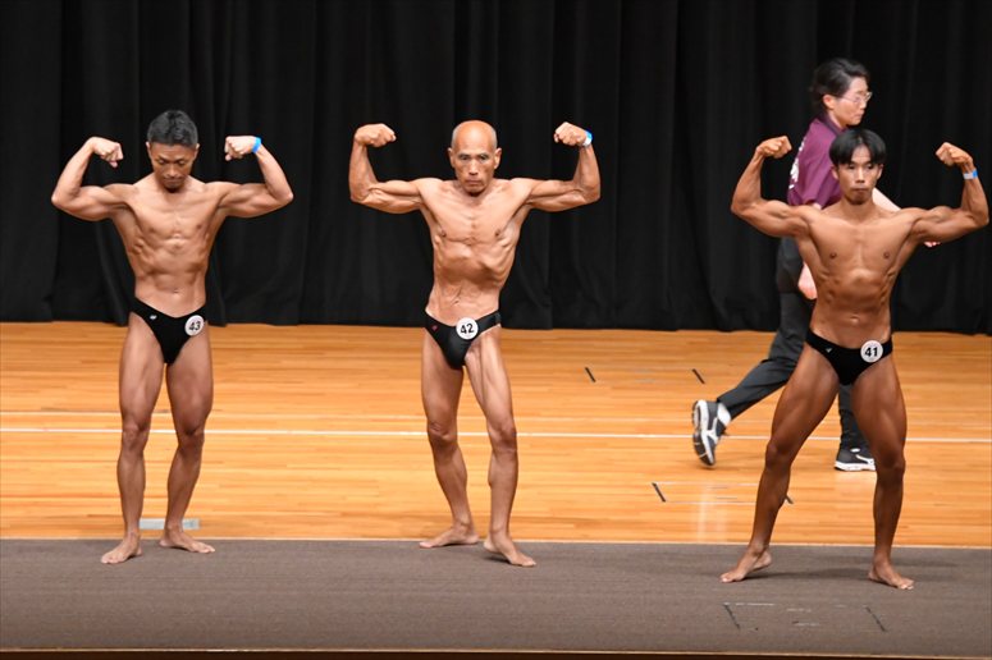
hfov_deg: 10.2
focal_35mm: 202
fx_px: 5564
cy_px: 330
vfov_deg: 6.8
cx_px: 496
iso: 5000
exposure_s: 1/400
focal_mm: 135
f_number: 5.6
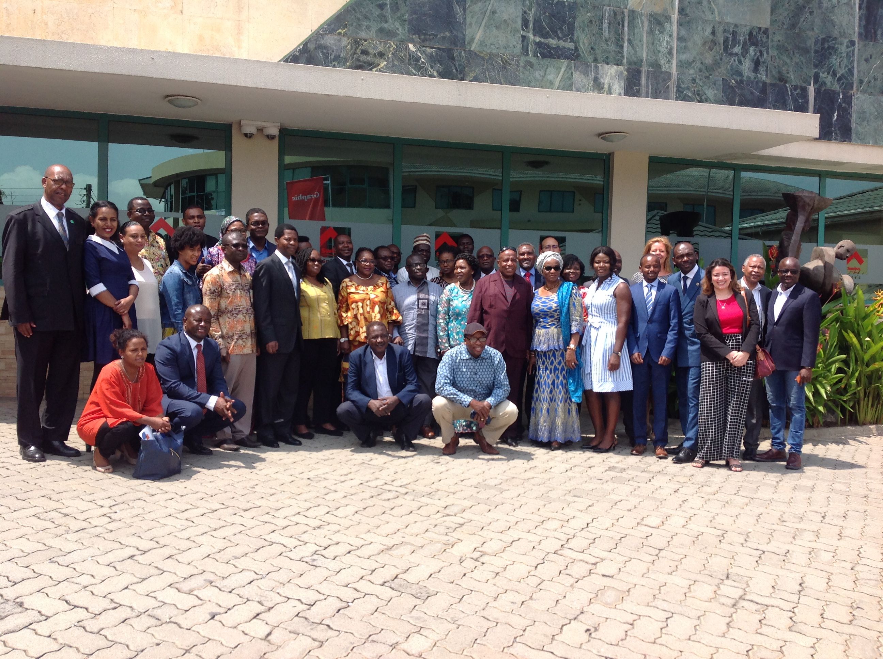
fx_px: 891
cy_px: 330
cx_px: 442
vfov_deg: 40.6
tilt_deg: -2.8
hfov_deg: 52.7
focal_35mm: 35
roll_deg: -2.3
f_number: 2.4
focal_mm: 4.28
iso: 50
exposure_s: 1/944
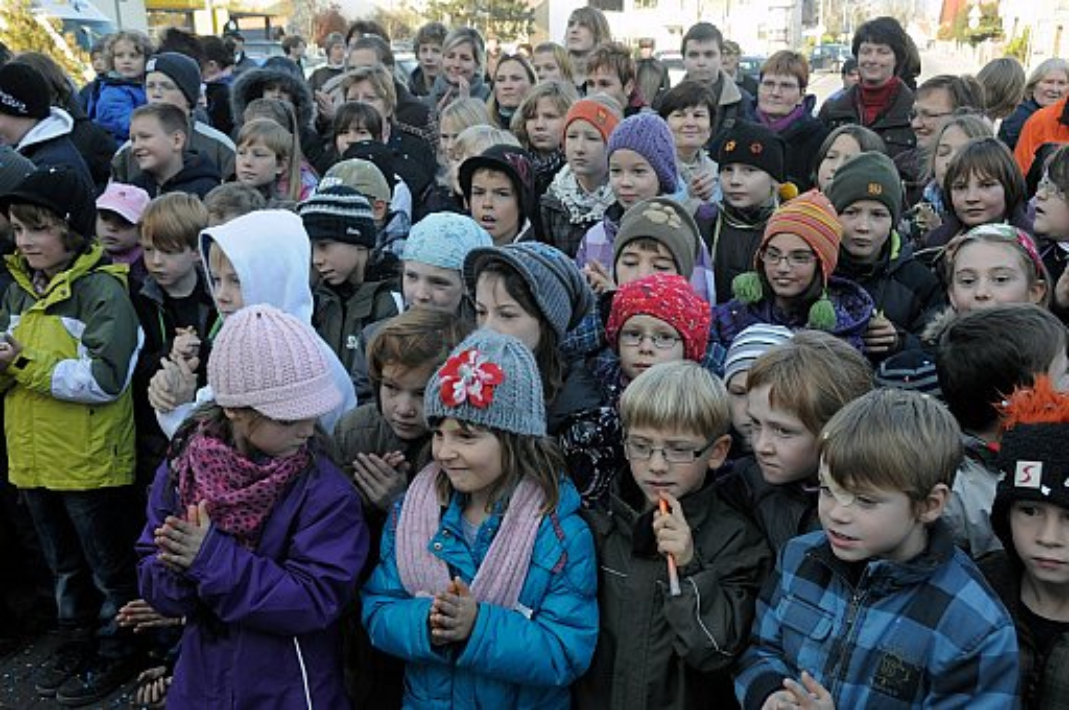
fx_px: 979
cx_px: 534
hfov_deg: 57.3
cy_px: 355
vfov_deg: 39.9
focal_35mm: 33
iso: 800
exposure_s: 1/250
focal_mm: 22
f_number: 8
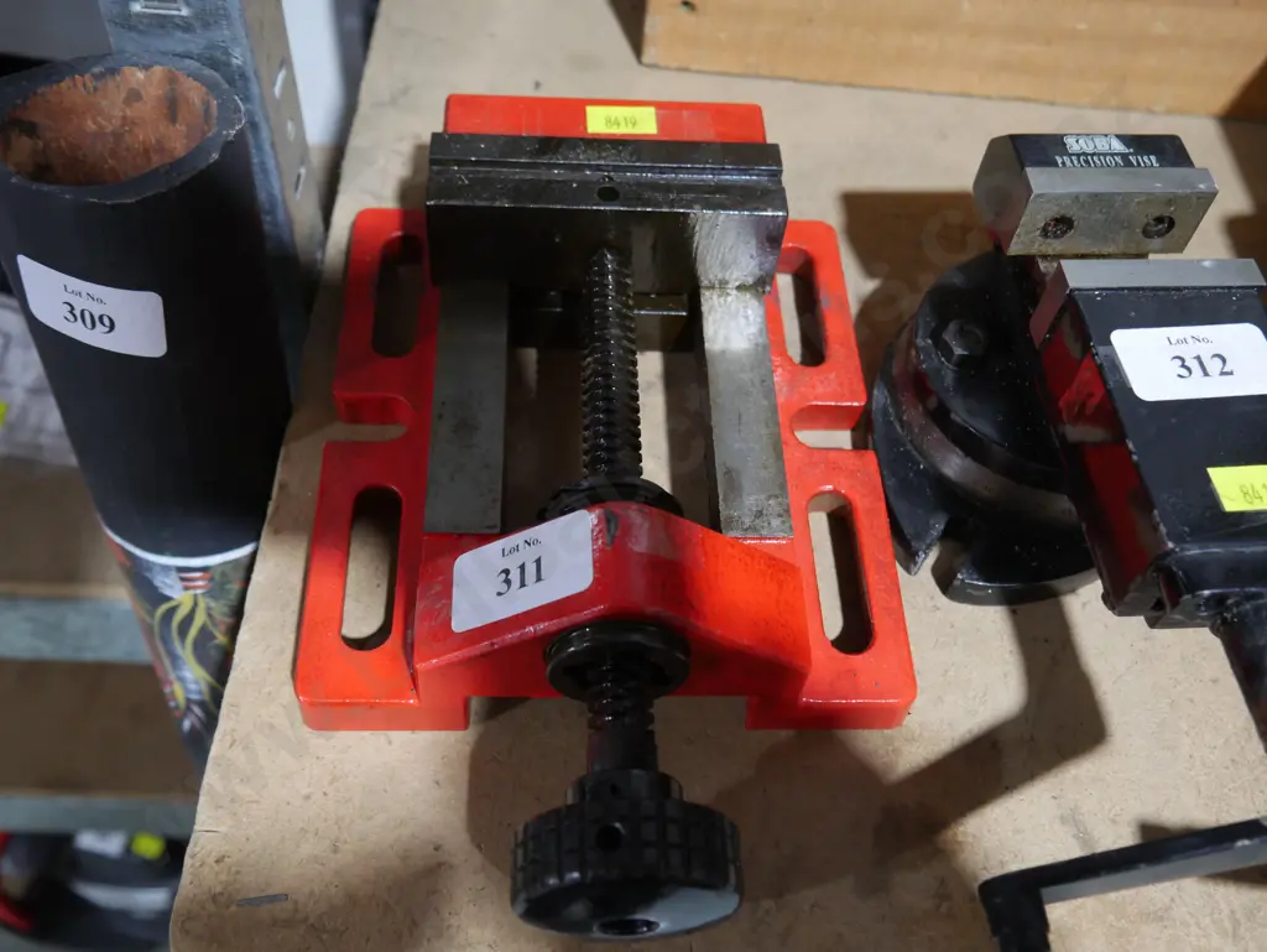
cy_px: 476
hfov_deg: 53.9
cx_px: 634
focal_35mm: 34
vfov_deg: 41.8
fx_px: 1245
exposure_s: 1/60
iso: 1250
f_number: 4
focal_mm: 17
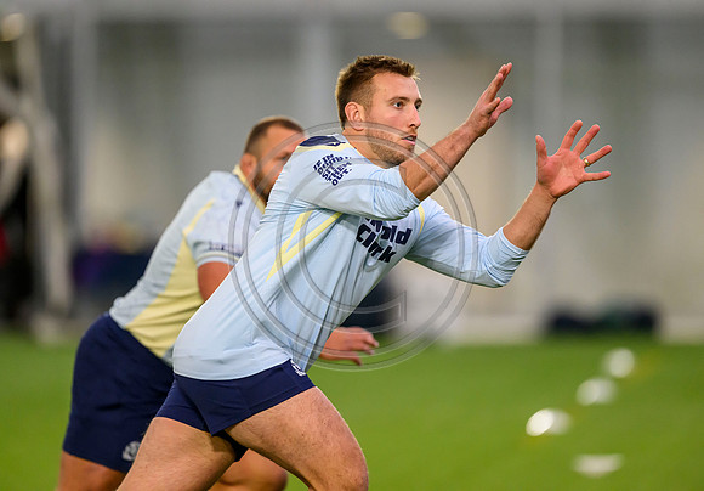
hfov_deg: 4.8
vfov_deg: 3.4
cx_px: 327
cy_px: 239
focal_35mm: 423
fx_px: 8380
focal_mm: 400
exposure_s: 1/1250
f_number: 3.2
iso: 5000
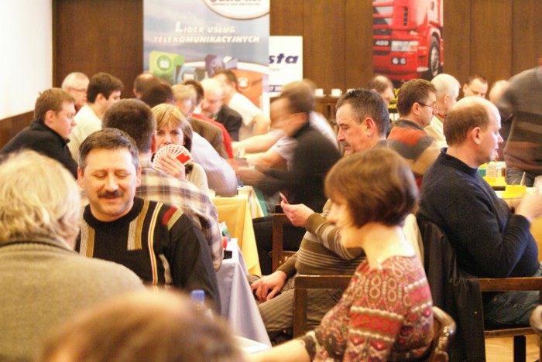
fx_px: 1695
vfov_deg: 12.2
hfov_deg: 18.2
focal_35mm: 112
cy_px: 181
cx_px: 271
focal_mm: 75
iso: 1600
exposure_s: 1/3
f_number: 4.5
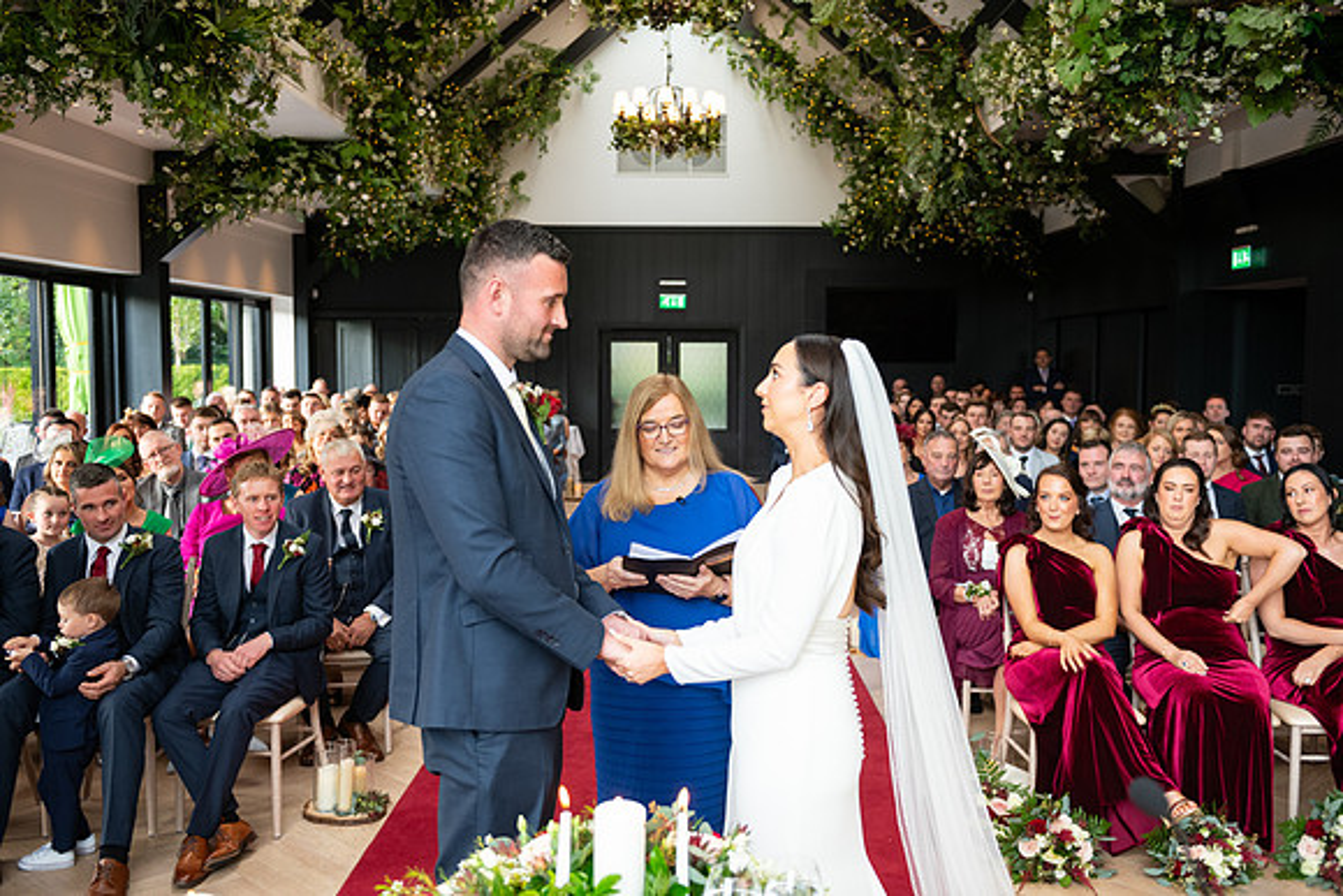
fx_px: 1306
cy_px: 448
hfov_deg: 54.4
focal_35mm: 35
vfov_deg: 37.9
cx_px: 672
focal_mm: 35
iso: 640
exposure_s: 1/160
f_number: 3.5
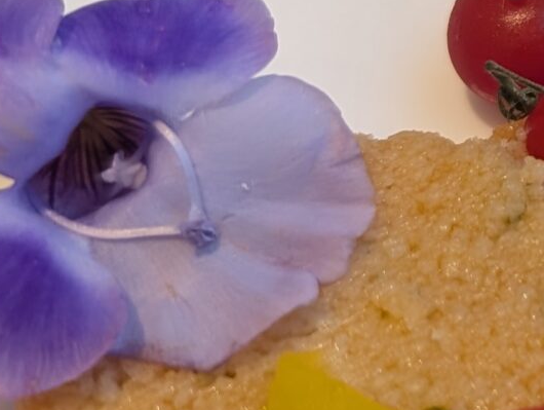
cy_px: -17
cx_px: 922
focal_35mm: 116
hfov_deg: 15.1
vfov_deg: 12.6
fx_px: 1825
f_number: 1.68
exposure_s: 1/73.9
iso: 148
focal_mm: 6.9
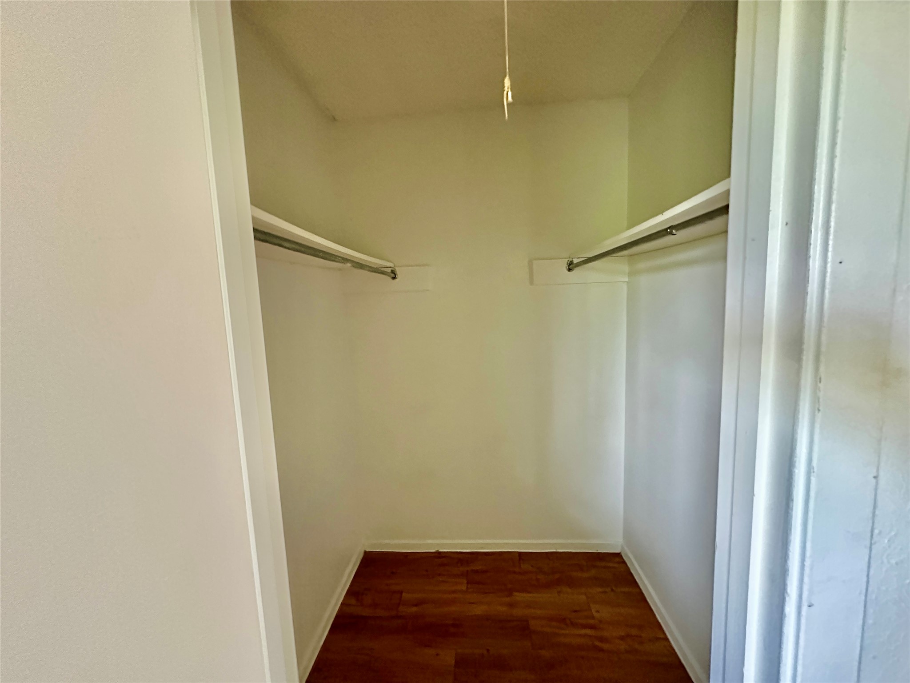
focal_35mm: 14
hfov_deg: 102.1
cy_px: 342
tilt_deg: -6.1
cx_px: 455
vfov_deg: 85.7
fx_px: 368
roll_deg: +1.7
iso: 1000
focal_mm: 2.22
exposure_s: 1/60
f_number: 2.2
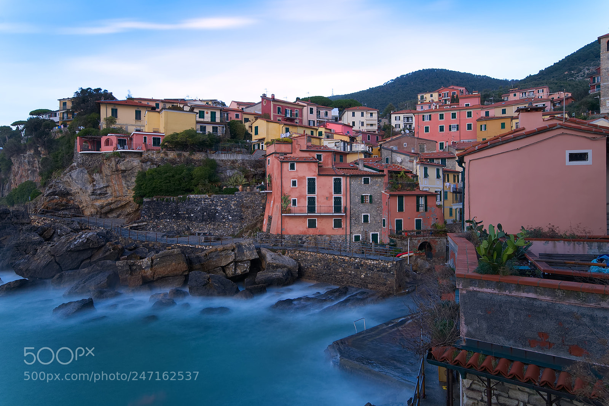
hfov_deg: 77.4
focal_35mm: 22
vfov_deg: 56.1
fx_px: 380
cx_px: 304
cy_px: 203
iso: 100
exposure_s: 66.1
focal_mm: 15
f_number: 9
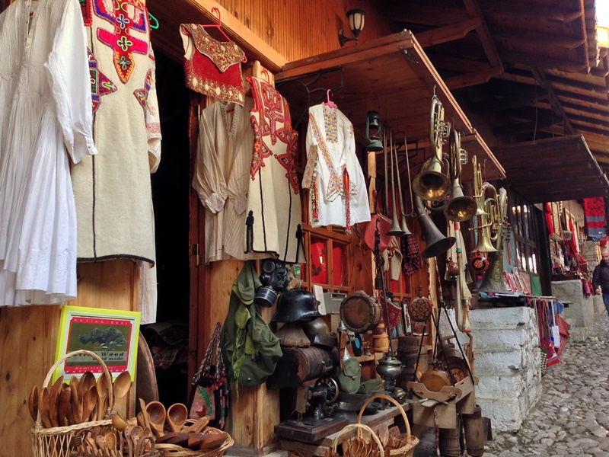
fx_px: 581
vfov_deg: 42.9
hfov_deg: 55.4
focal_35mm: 33
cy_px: 228
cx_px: 304
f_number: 2.4
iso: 80
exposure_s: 1/120
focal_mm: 4.12
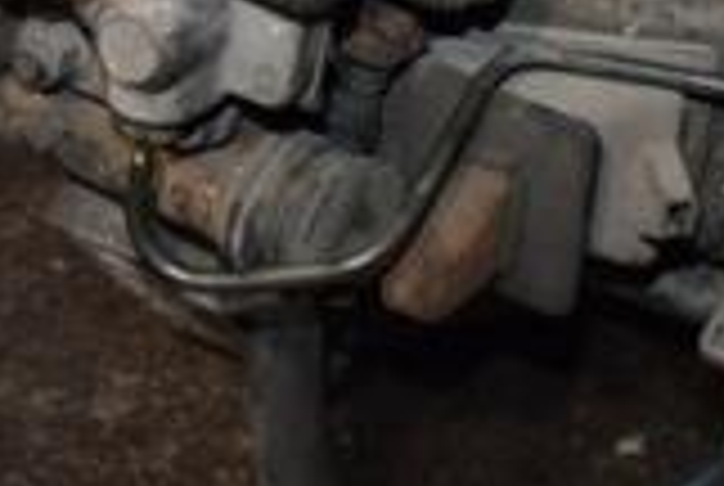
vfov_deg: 9.2
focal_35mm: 145
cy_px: -261
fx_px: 2921
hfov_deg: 13.7
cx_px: 908
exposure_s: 1/60
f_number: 5
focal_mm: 26
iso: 800
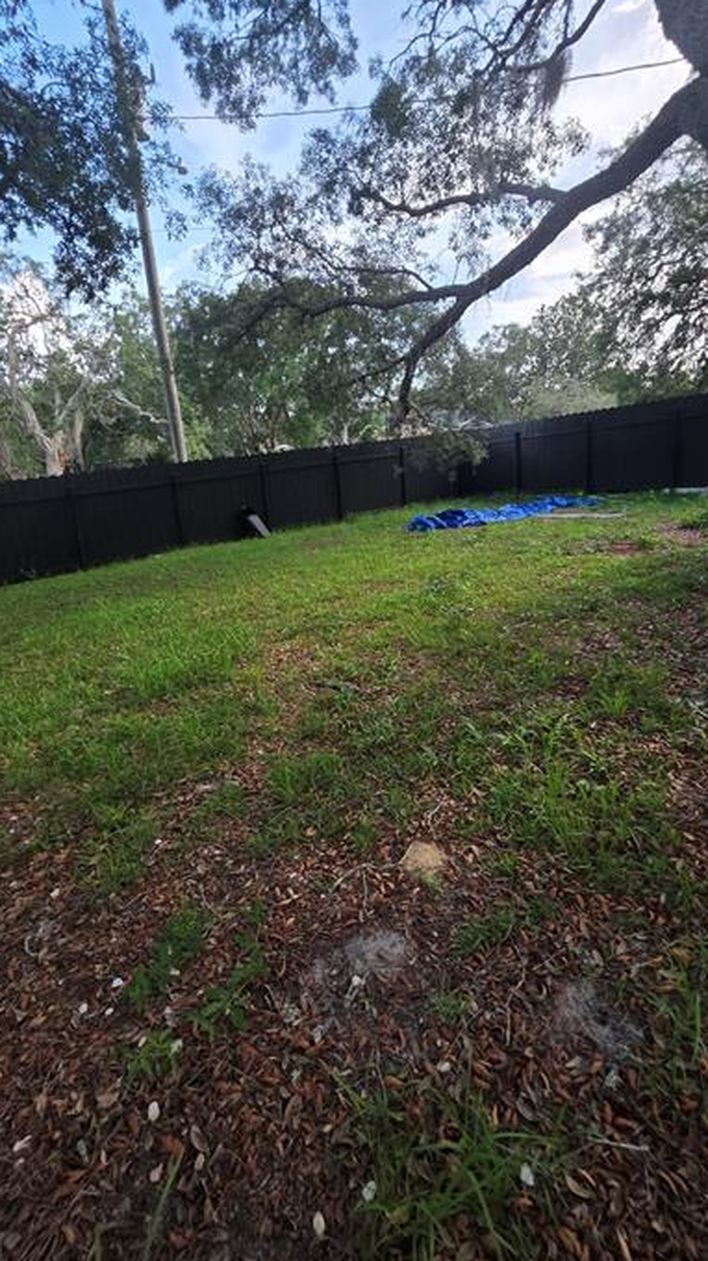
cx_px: 374
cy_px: 569
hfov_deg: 67.0
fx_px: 535
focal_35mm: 16
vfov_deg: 99.1
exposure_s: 1/456
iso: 40
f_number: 1.9
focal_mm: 2.2
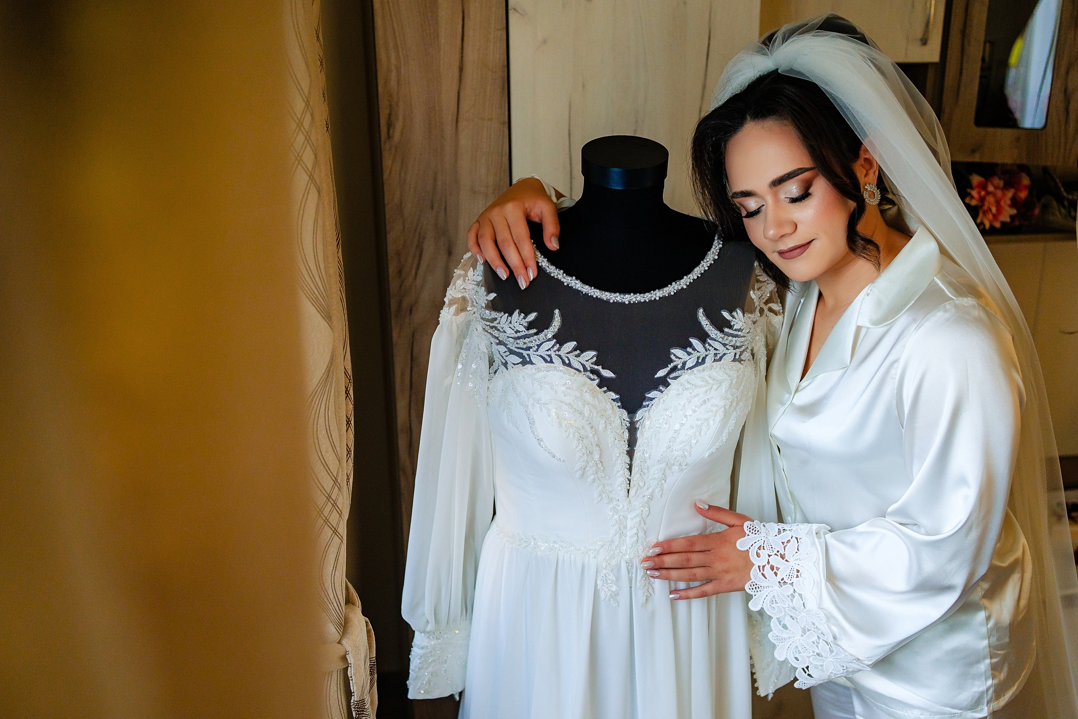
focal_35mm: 35
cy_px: 360
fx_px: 1048
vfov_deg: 37.9
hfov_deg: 54.4
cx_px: 539
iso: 2000
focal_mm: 35
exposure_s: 1/160
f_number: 2.8
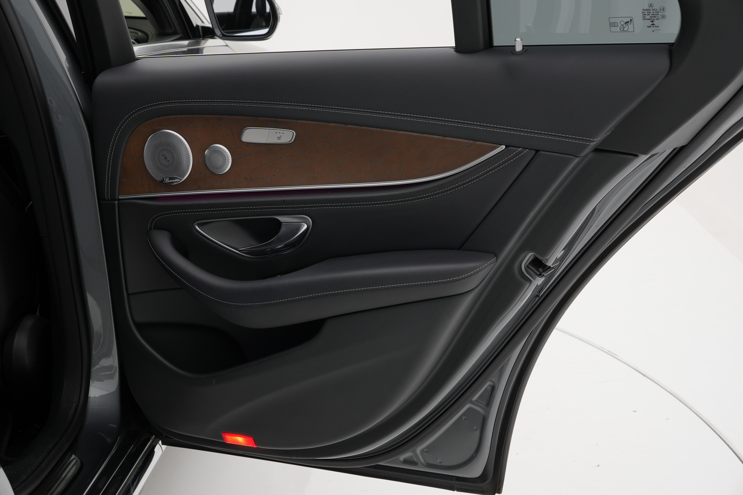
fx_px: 1053
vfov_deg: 26.5
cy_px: 248
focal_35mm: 51
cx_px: 372
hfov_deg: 38.9
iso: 250
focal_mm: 34
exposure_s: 1/50
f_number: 7.1
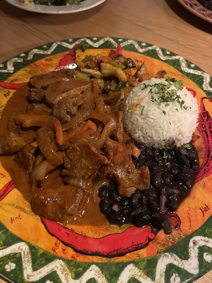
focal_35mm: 30
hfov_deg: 46.8
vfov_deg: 59.9
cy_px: 130
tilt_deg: -54.3
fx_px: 245
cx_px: 106
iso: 800
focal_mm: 4.2
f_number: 1.6
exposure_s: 1/25
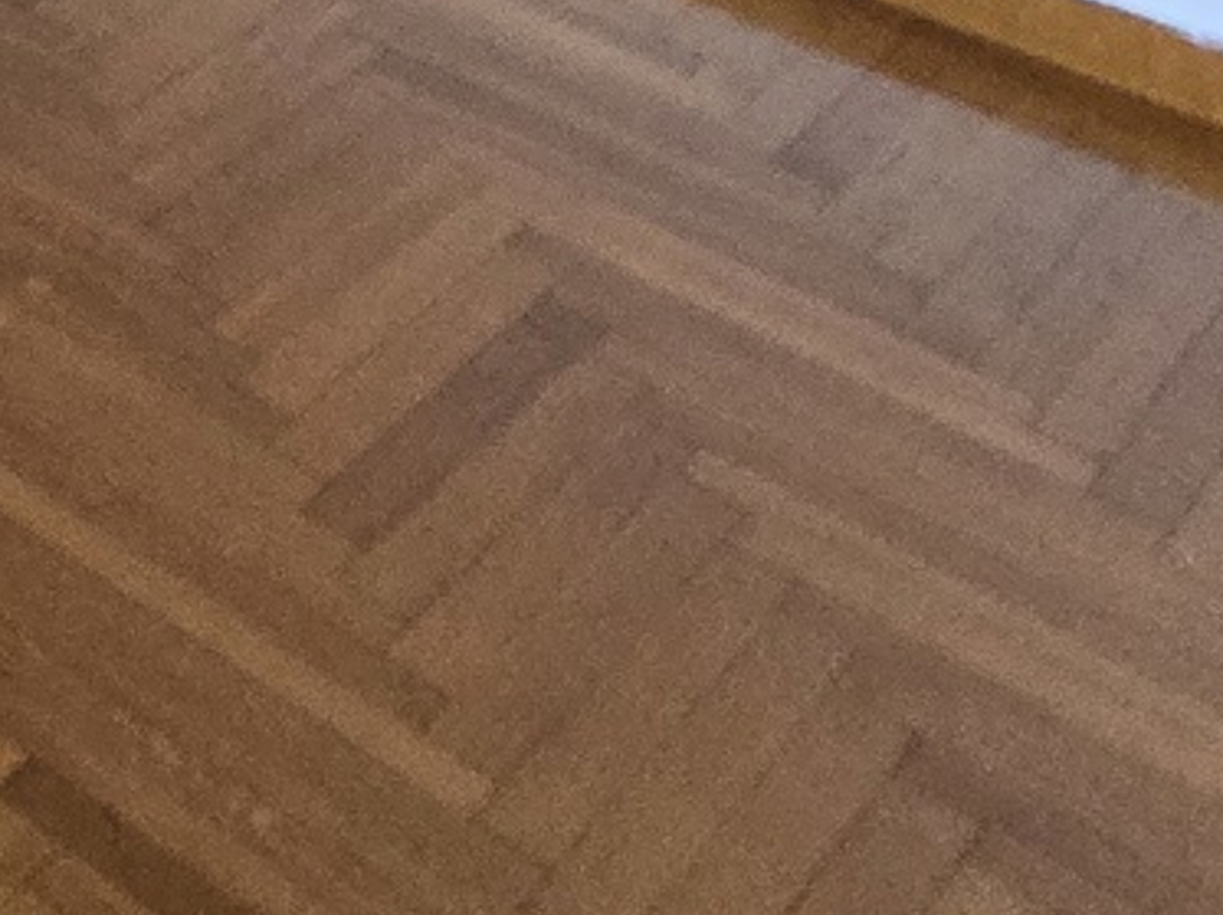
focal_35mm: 67
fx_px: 2365
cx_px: -1312
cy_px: -1256
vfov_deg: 14.6
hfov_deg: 18.0
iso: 200
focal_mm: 2.2
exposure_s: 1/50
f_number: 2.2
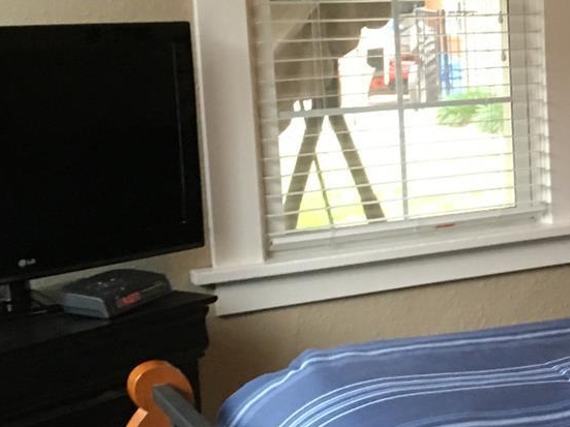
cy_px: 177
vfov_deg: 18.6
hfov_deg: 22.5
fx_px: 1301
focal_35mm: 79
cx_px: 708
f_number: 2.2
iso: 200
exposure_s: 1/17
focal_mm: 4.15
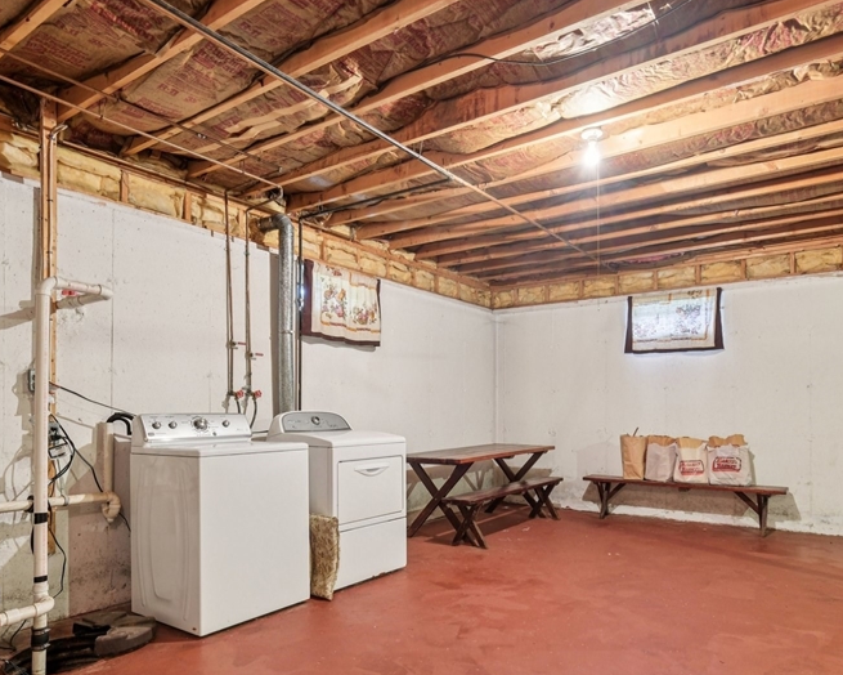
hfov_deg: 75.0
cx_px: 444
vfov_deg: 62.3
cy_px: 421
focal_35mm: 22
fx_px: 549
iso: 400
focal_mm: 10
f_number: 5.6
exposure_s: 1/2
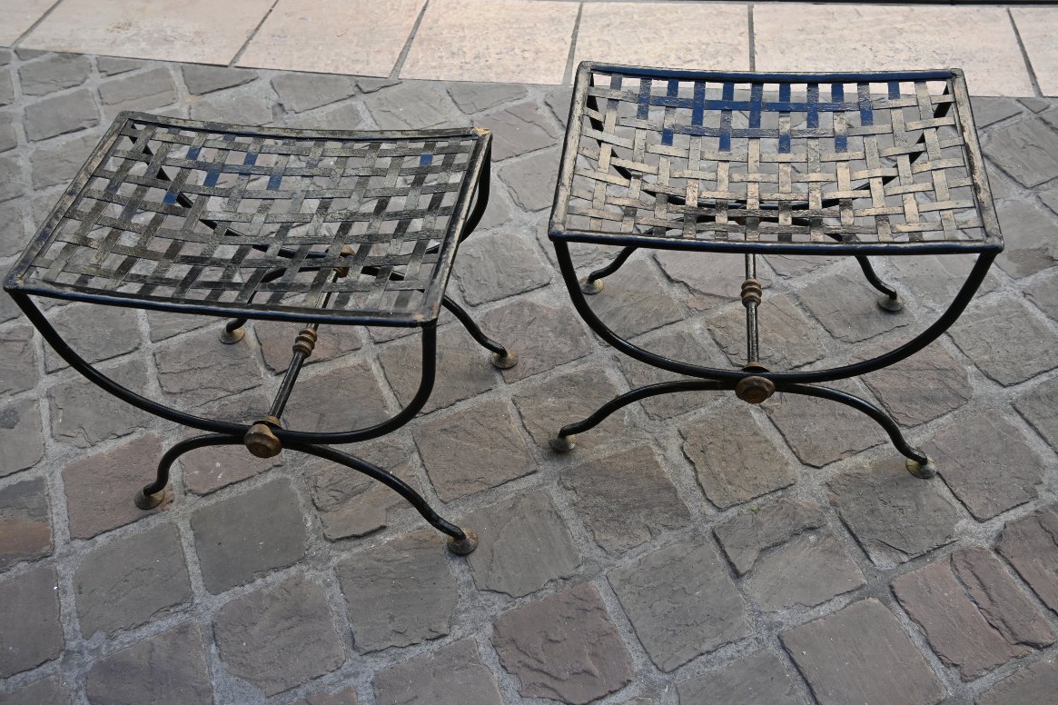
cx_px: 528
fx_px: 999
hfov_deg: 55.8
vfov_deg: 38.9
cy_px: 353
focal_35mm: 34
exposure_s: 1/250
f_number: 4
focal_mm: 22
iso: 220
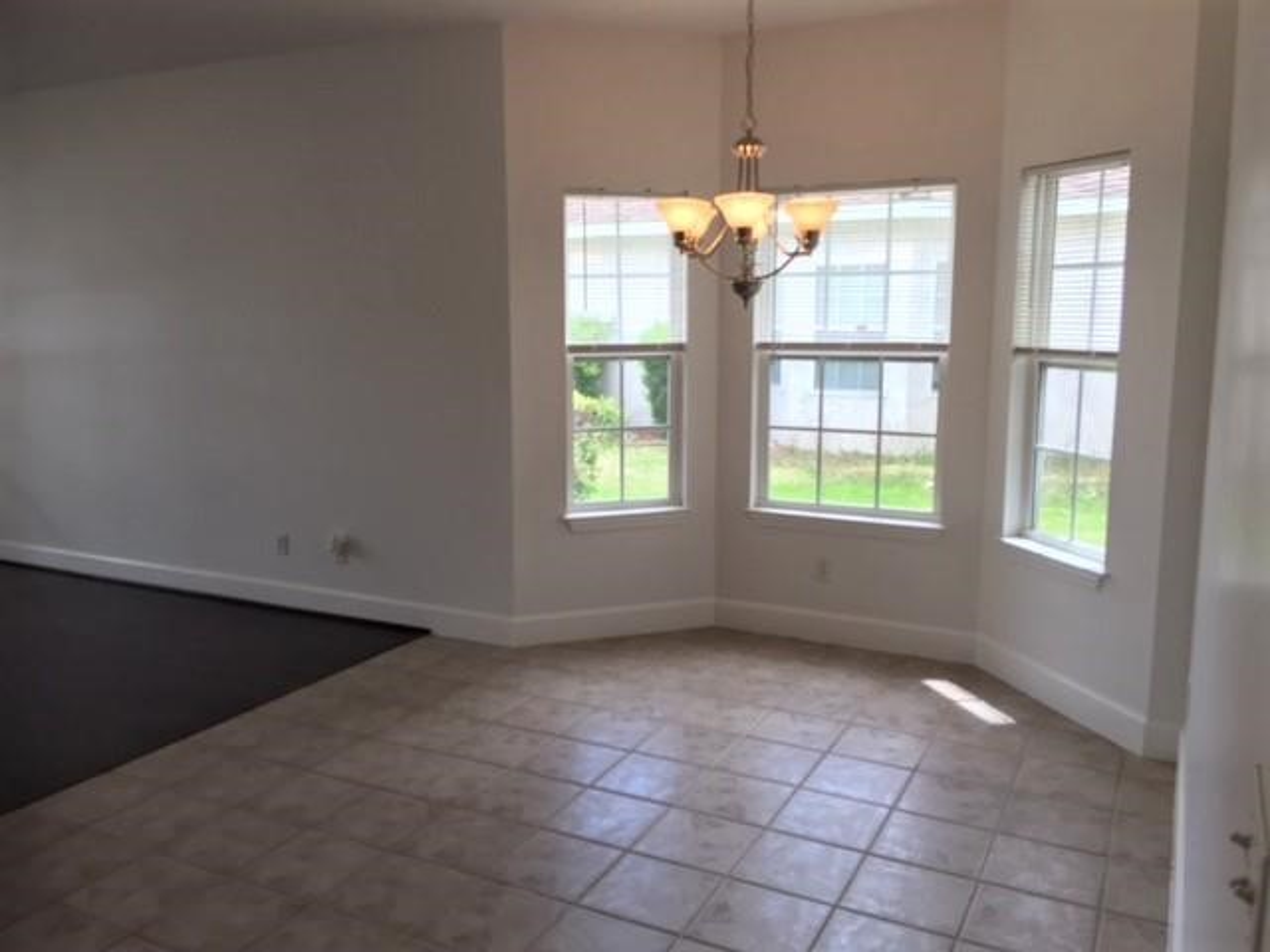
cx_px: 635
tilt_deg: -8.1
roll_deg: +0.4
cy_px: 476
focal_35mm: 29
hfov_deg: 61.7
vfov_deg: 48.2
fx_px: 1064
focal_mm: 4.15
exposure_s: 1/120
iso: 40
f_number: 2.2
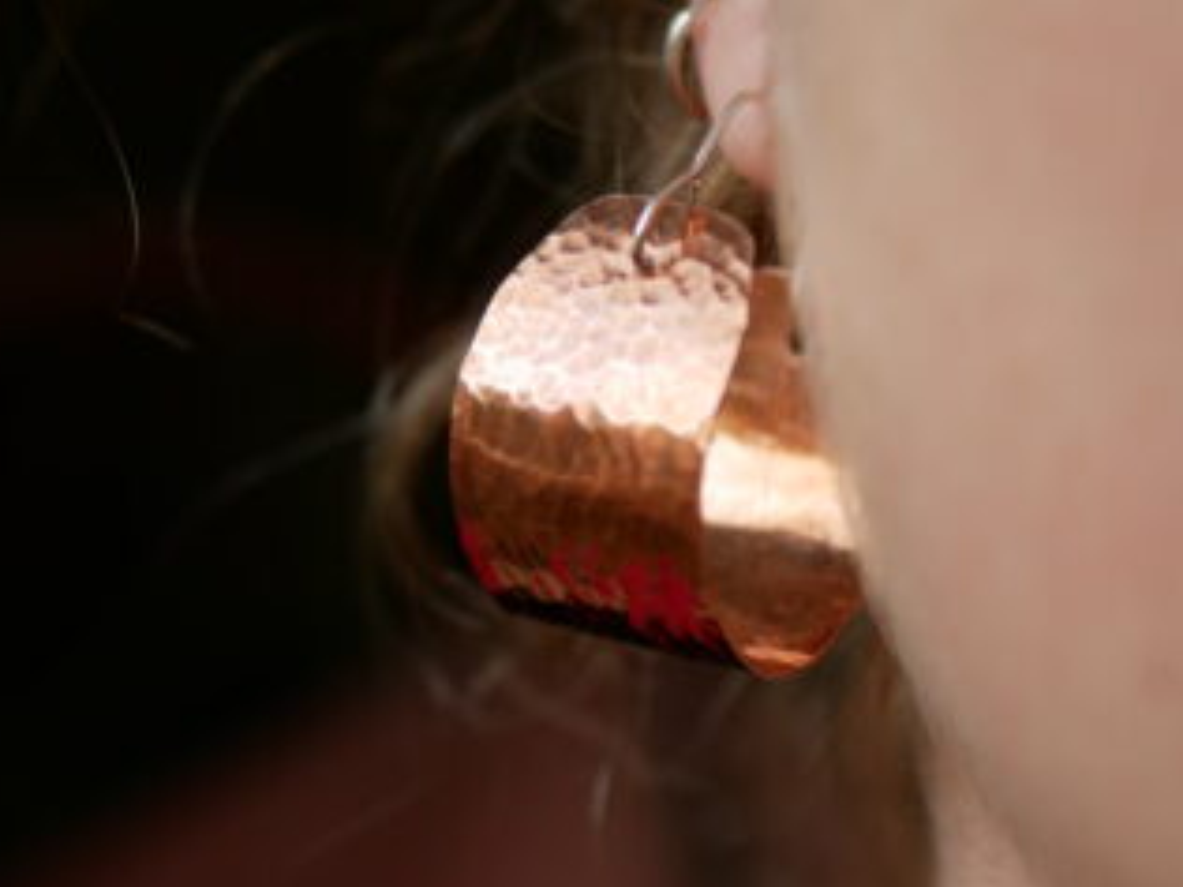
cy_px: 601
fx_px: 3247
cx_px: 884
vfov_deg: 15.5
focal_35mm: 95
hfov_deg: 20.5
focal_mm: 25
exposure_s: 1/320
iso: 200
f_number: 2.2
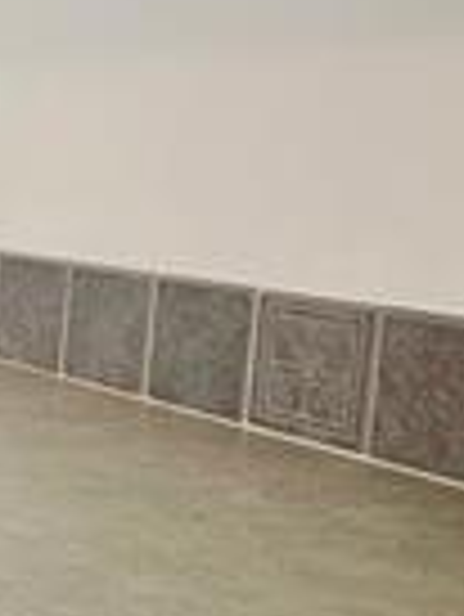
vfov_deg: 26.6
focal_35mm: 73
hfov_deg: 12.6
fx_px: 1303
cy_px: 288
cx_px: -797
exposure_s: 1/60.2
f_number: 2.2
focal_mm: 2.2
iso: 100
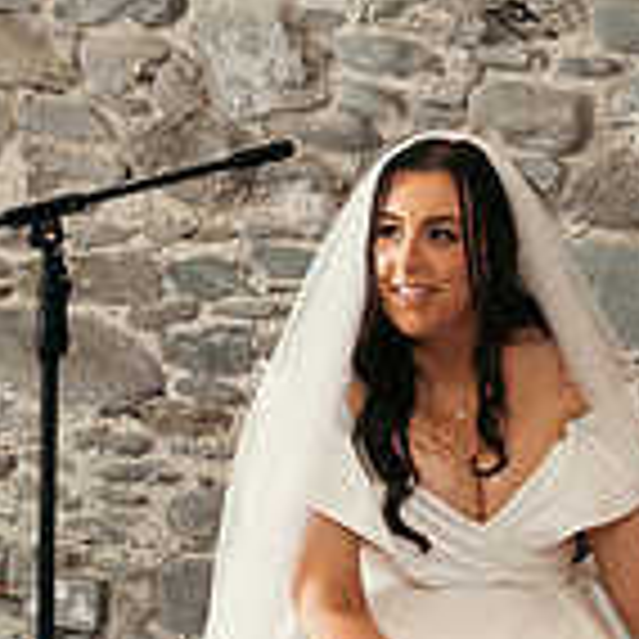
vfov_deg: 10.4
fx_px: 3488
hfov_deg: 10.5
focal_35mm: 167
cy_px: 569
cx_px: 279
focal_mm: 48
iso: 800
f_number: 3.5
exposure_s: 1/160
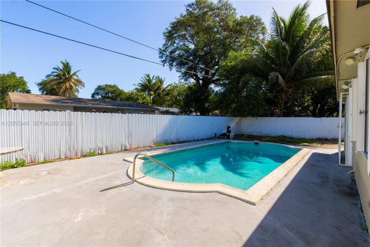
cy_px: 124
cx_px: 185
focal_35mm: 16
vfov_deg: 72.0
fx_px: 170
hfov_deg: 95.0
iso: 250
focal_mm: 11
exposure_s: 1/320
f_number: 9
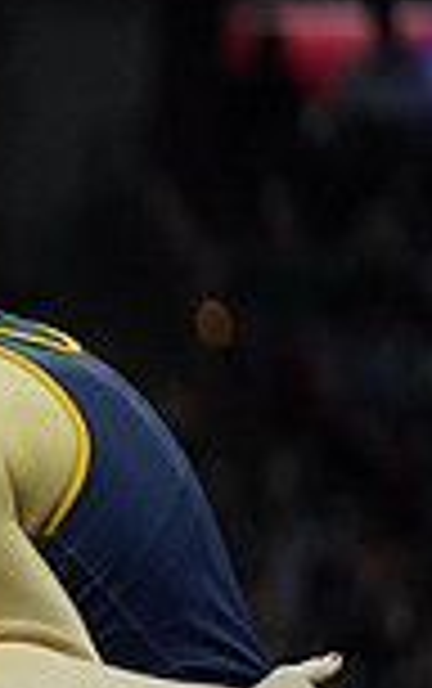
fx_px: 10876
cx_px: -778
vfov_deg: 3.6
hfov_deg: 2.3
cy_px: 731
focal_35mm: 579
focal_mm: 150
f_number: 2.8
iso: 6400
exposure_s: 1/1250
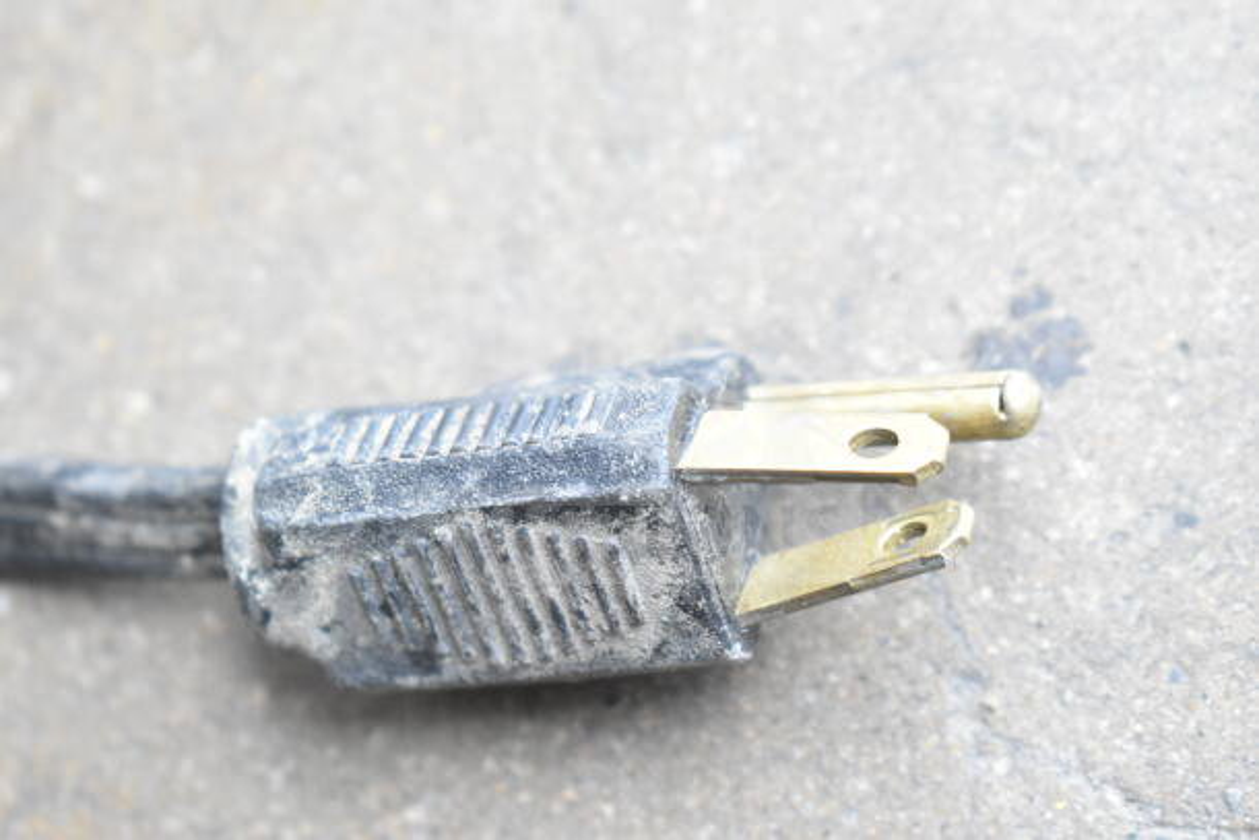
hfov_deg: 24.6
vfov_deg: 16.6
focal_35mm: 82
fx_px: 2886
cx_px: 630
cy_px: 420
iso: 2200
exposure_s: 1/100
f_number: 5.6
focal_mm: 55
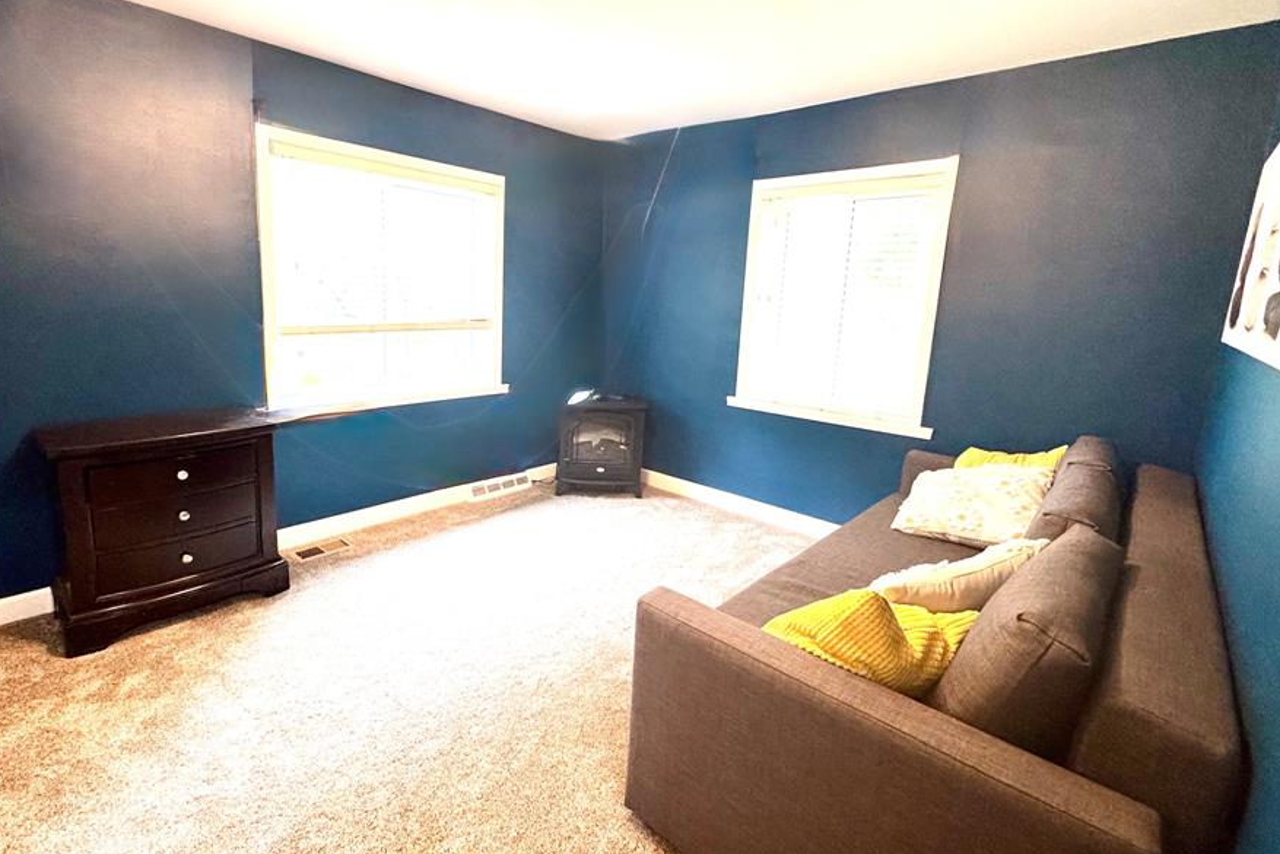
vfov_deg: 70.3
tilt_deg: -11.2
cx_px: 563
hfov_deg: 92.8
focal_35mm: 17
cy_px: 393
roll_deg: -3.1
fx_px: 605
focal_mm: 2.22
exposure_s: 1/60
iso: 250
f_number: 2.2
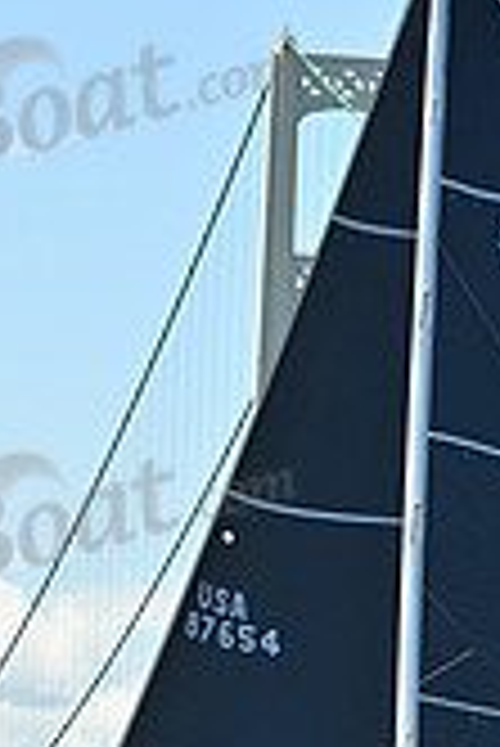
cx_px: 529
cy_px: 720
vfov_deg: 6.4
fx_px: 6694
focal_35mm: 322
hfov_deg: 4.3
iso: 320
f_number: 8
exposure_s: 1/1000
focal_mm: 92
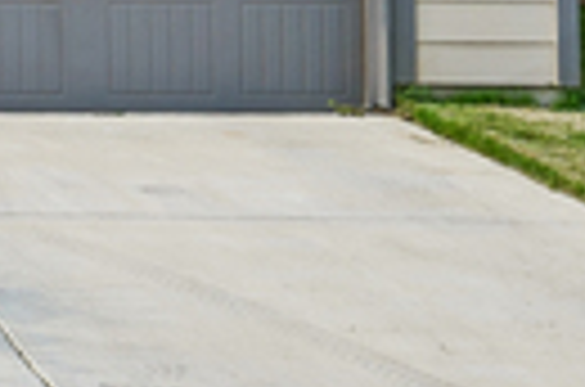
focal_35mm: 168
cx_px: -598
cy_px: -515
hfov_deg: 11.1
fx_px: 2723
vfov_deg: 7.6
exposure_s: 1/200
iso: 200
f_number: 9
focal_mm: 34
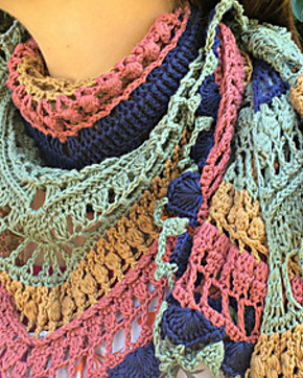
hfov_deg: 30.3
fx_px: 560
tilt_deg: -15.3
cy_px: 247
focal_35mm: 50
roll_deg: +3.5
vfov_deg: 37.0
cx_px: 148
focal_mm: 4.15
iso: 32
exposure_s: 1/120
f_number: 2.2
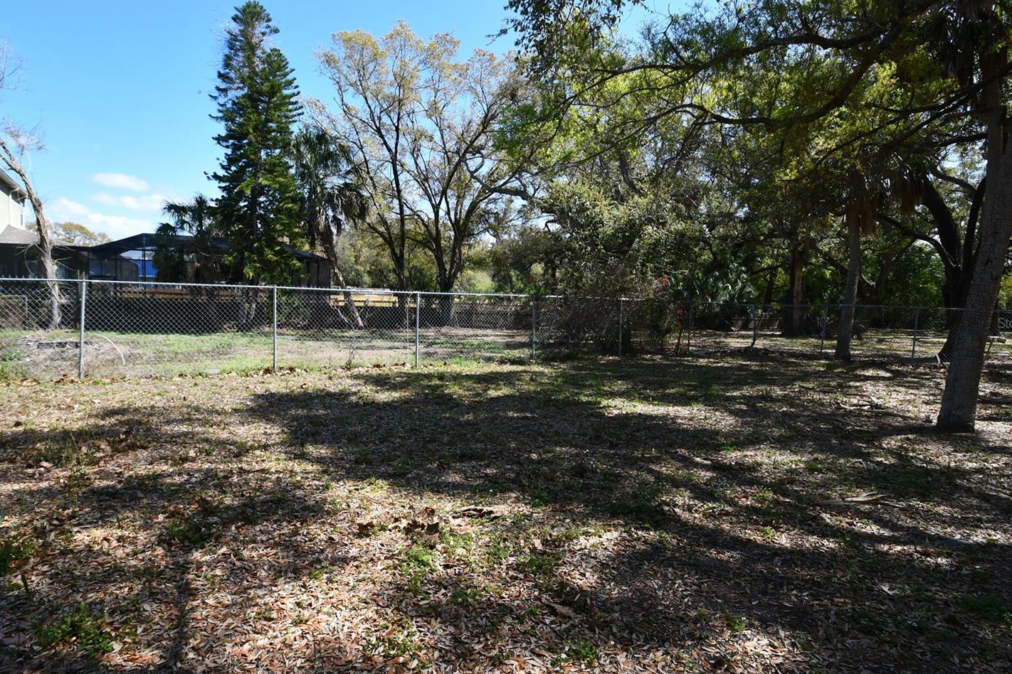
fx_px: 506
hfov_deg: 90.0
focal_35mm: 18
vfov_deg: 67.4
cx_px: 492
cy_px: 323
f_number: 8
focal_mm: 11
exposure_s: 1/250
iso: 180
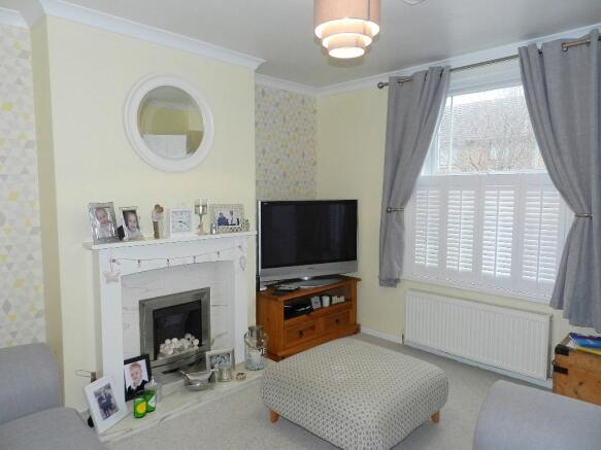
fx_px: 399
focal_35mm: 23
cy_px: 225
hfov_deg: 73.9
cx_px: 300
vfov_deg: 58.9
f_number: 3.4
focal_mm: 4
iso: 200
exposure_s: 1/30
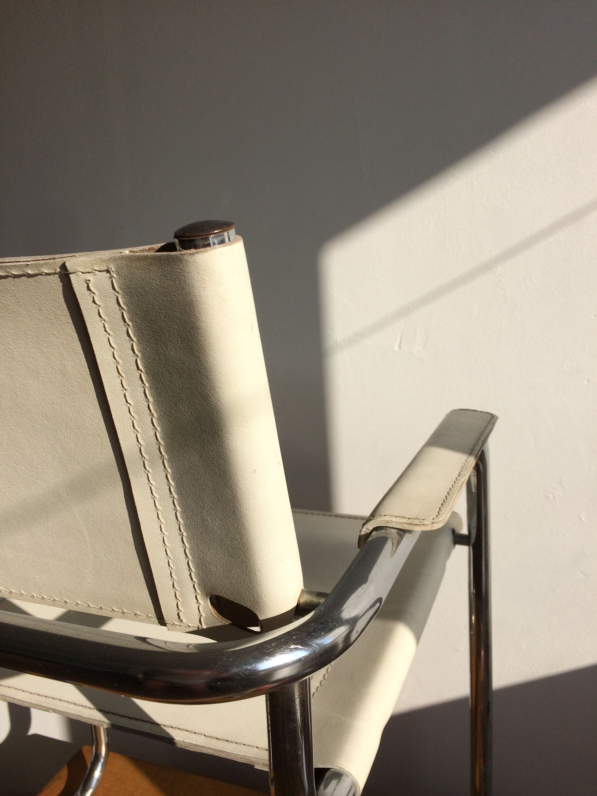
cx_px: 298
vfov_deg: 61.7
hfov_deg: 48.2
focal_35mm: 29
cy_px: 398
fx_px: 667
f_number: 2.2
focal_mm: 4.15
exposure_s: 1/2283
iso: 32
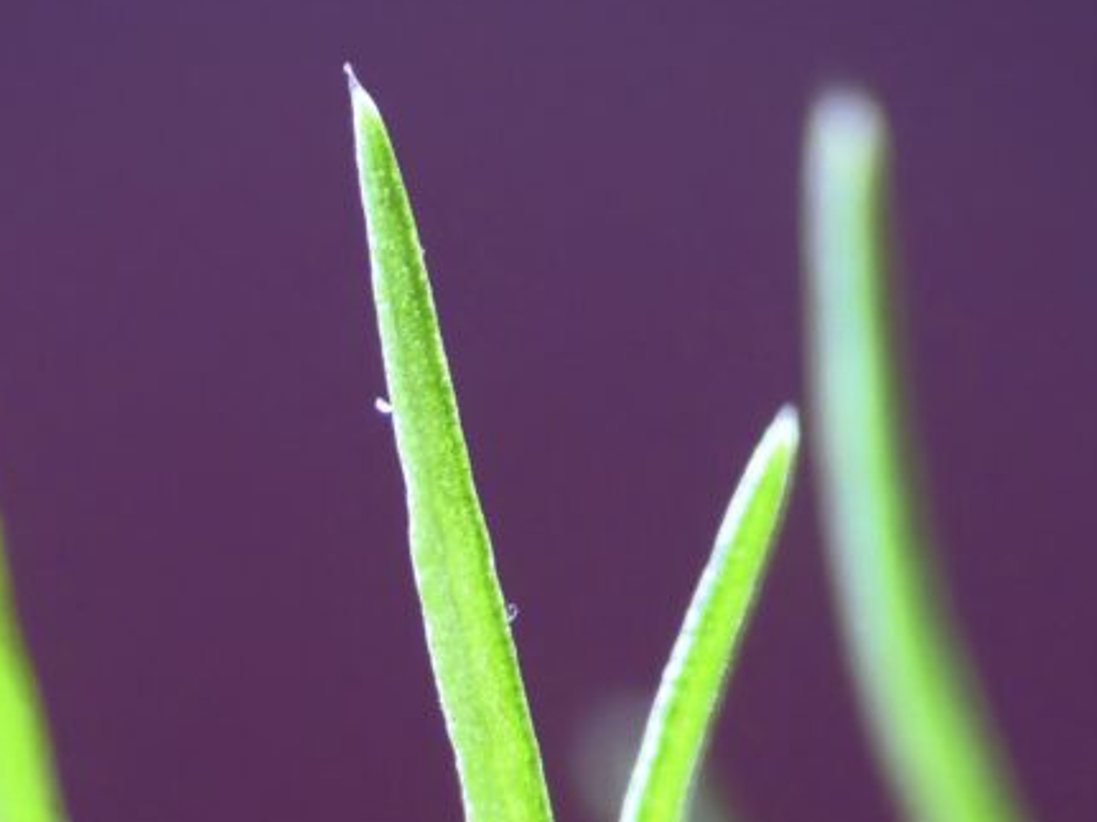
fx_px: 31618
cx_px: 463
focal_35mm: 998
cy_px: 881
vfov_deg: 1.5
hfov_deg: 2.0
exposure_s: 1/25
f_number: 3.7
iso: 200
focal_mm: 88.8
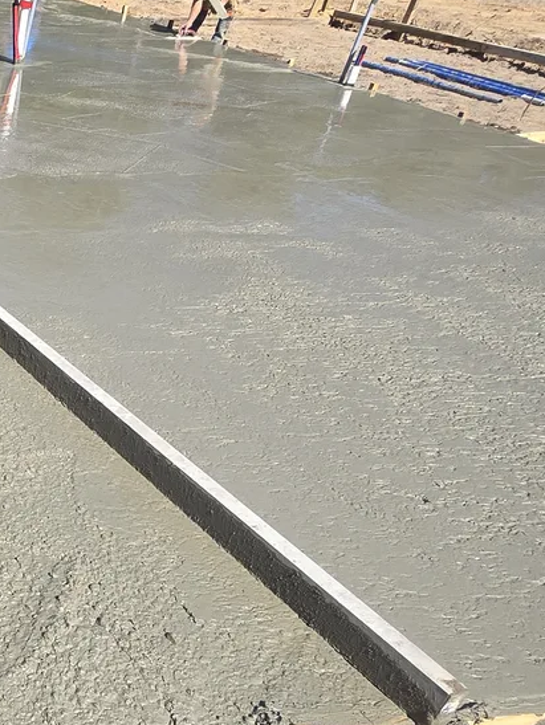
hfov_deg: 28.0
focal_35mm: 38
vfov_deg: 48.2
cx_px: -235
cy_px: 477
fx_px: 797
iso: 50
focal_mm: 2.2
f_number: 2.2
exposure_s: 1/1248
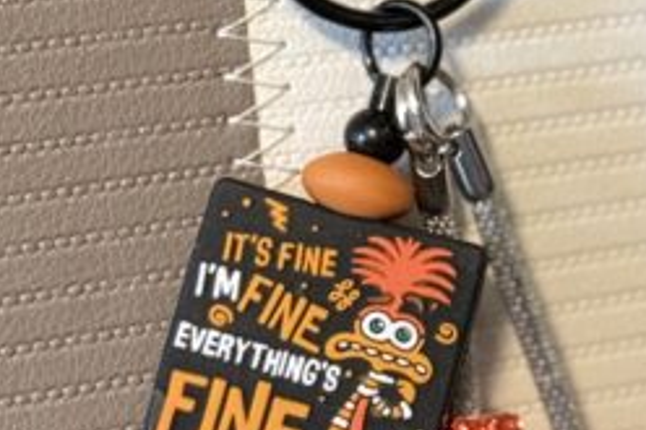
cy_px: -13
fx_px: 2887
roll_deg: +1.3
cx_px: 607
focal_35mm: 161
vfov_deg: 8.5
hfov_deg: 12.6
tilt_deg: -17.1
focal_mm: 6.76
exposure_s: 1/40
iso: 200
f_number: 1.78
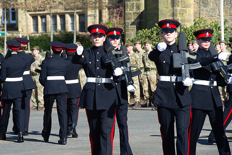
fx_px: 1461
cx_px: 100
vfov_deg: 6.1
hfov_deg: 9.1
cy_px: 71
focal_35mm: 227
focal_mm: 200
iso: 400
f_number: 9
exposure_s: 1/400
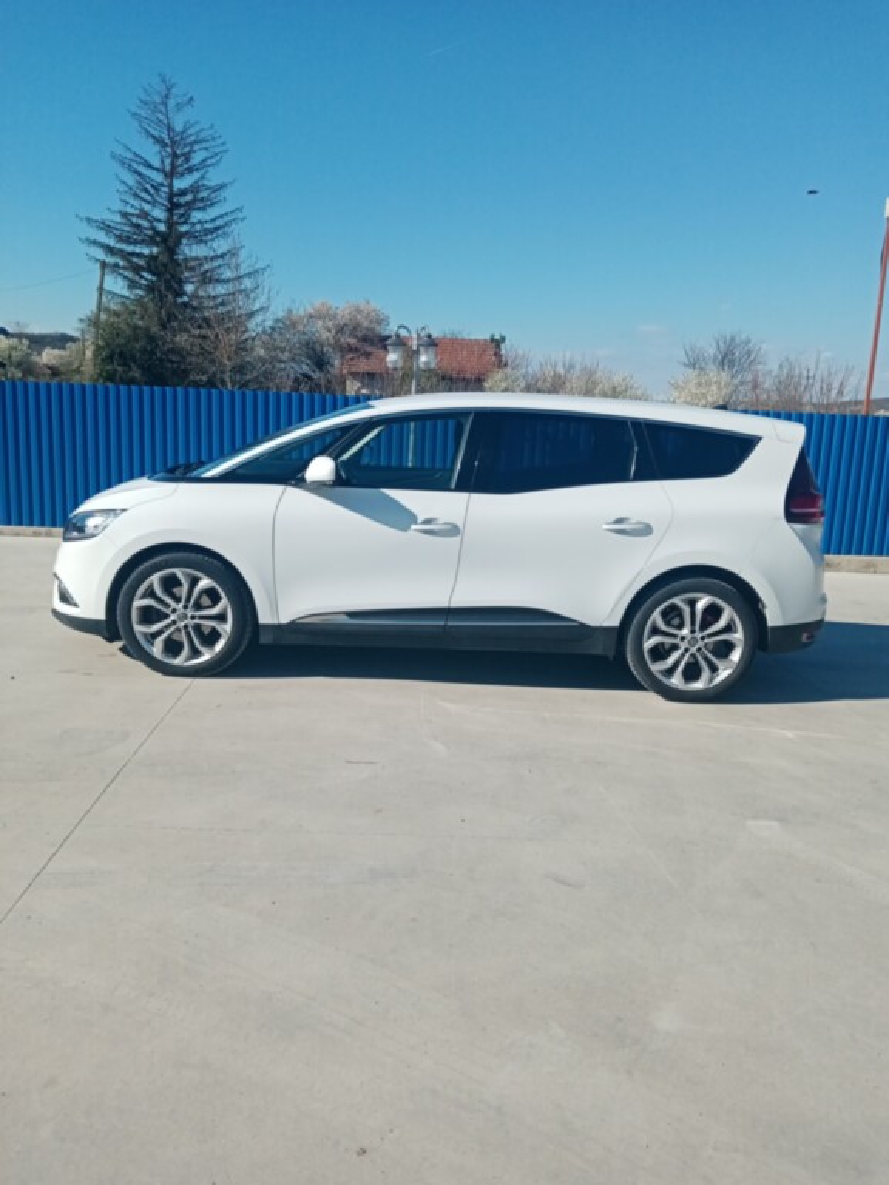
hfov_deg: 53.1
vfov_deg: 67.3
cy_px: 592
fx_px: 890
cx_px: 444
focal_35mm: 26
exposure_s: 1/2513
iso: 105
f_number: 1.8
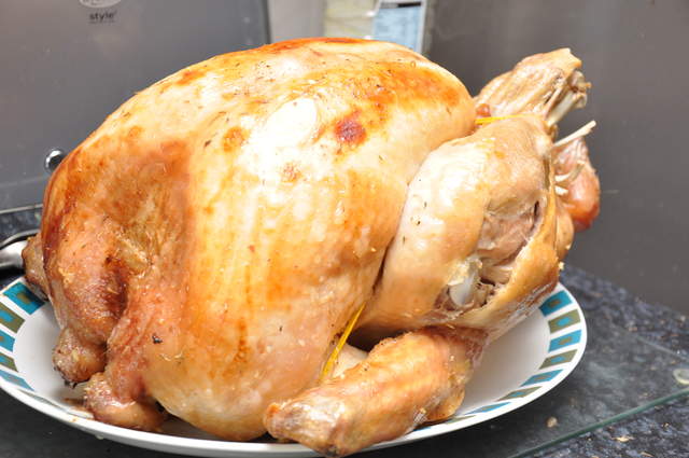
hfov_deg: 28.1
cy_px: 229
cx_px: 344
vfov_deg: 18.9
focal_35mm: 72
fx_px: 1376
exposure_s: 1/60
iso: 640
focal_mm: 48
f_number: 5.6
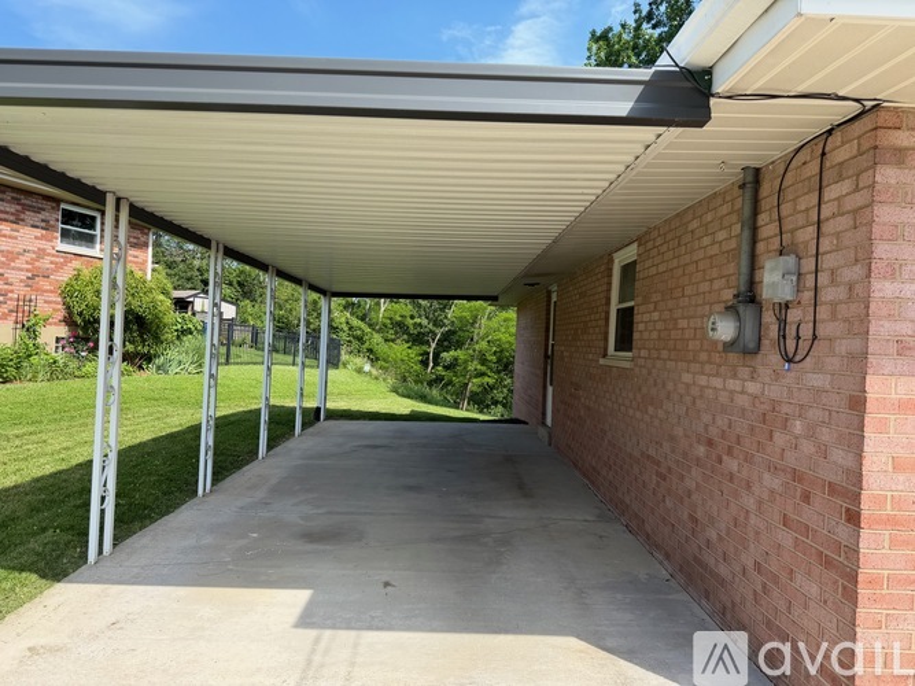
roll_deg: -2.6
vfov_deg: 56.8
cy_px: 343
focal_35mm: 24
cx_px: 458
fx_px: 634
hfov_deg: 71.6
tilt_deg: -0.1
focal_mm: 6.76
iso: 80
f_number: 1.78
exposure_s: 1/1812
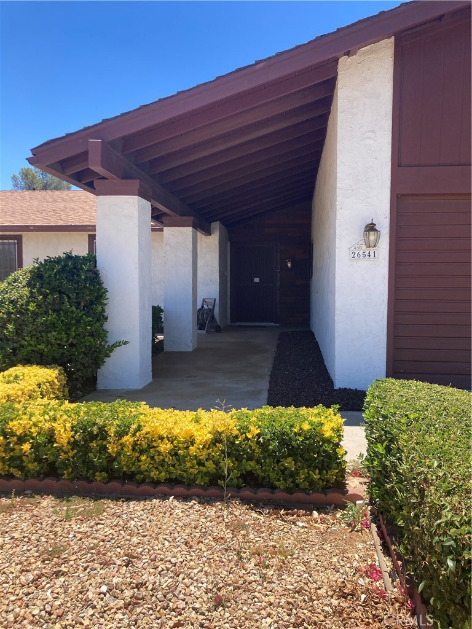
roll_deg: +0.2
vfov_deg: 63.4
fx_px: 509
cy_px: 314
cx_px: 236
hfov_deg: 49.7
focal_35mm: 28
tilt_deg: -1.7
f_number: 1.8
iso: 20
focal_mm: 3.99
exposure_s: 1/1043
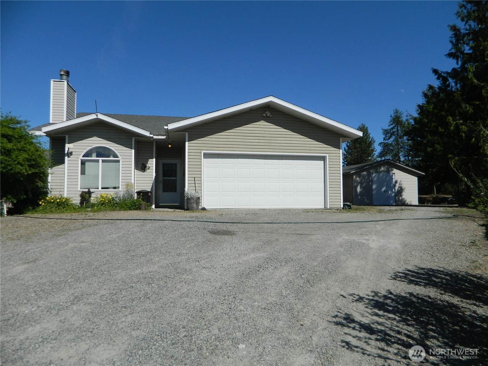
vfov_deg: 54.9
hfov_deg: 69.4
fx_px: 352
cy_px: 183
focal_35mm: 25
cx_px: 244
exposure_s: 1/320
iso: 80
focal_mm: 4.5
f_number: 8.7
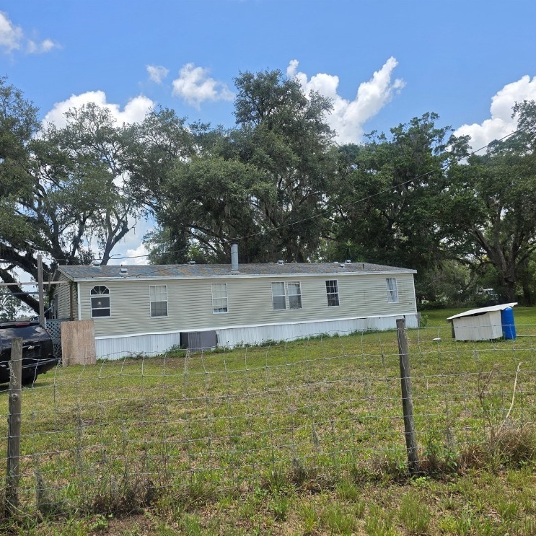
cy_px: 275
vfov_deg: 57.3
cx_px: 234
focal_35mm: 28
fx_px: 491
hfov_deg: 57.1
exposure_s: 1/585
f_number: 1.7
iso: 12
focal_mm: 6.3
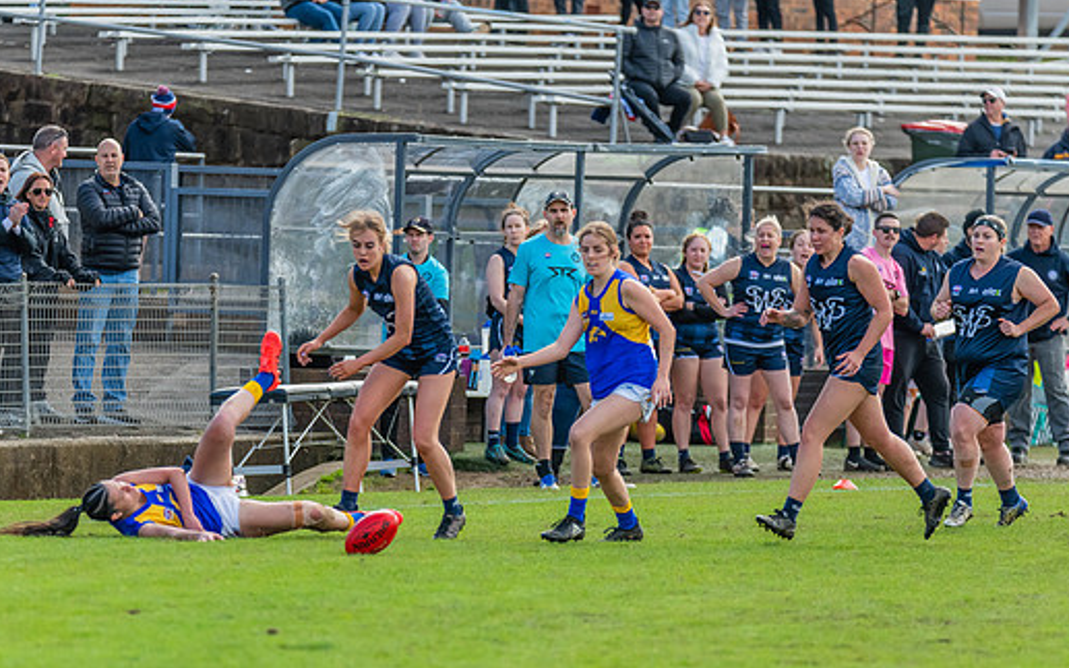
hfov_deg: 5.1
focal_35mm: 411
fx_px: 11973
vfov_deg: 3.2
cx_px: 508
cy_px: 407
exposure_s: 1/1600
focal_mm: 350
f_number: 6
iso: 1400
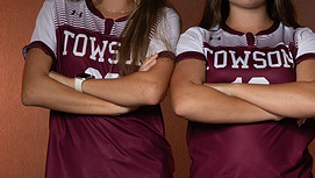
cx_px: 173
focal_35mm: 256
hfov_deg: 8.4
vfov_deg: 4.8
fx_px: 2140
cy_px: 66
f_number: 8
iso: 80
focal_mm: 85
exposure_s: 1/160
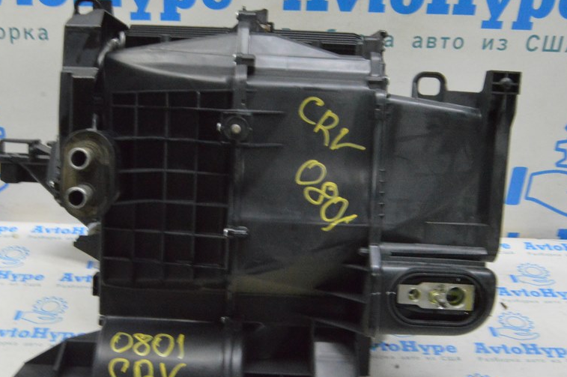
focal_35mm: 47
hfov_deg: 41.9
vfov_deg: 28.8
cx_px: 217
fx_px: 734
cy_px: 187
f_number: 20
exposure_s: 1/15
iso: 6400
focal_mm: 23
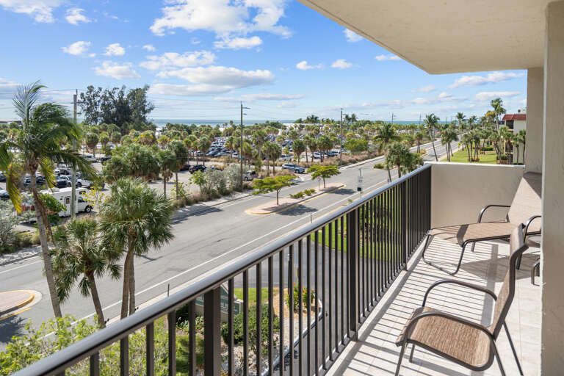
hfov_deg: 71.5
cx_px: 282
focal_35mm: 25
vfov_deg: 51.3
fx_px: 392
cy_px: 188
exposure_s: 1/1000
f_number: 4
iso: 100
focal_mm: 25
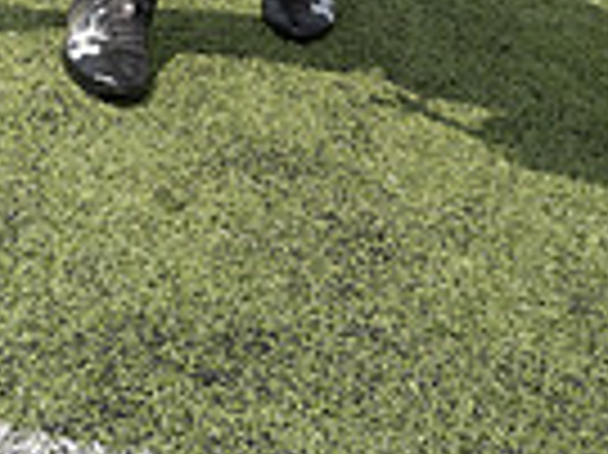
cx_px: 221
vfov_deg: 11.7
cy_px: -548
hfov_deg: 18.0
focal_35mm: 109
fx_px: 1913
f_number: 11
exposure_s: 1/250
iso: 160
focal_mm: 34
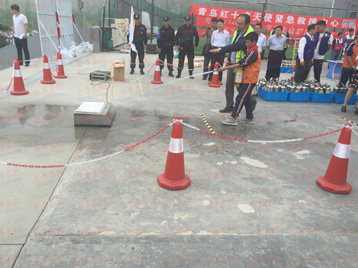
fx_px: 300
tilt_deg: -18.6
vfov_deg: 48.2
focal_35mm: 29
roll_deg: -3.9
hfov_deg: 61.7
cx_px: 179
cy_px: 134
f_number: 2.2
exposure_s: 1/1412
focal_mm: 4.15
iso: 32
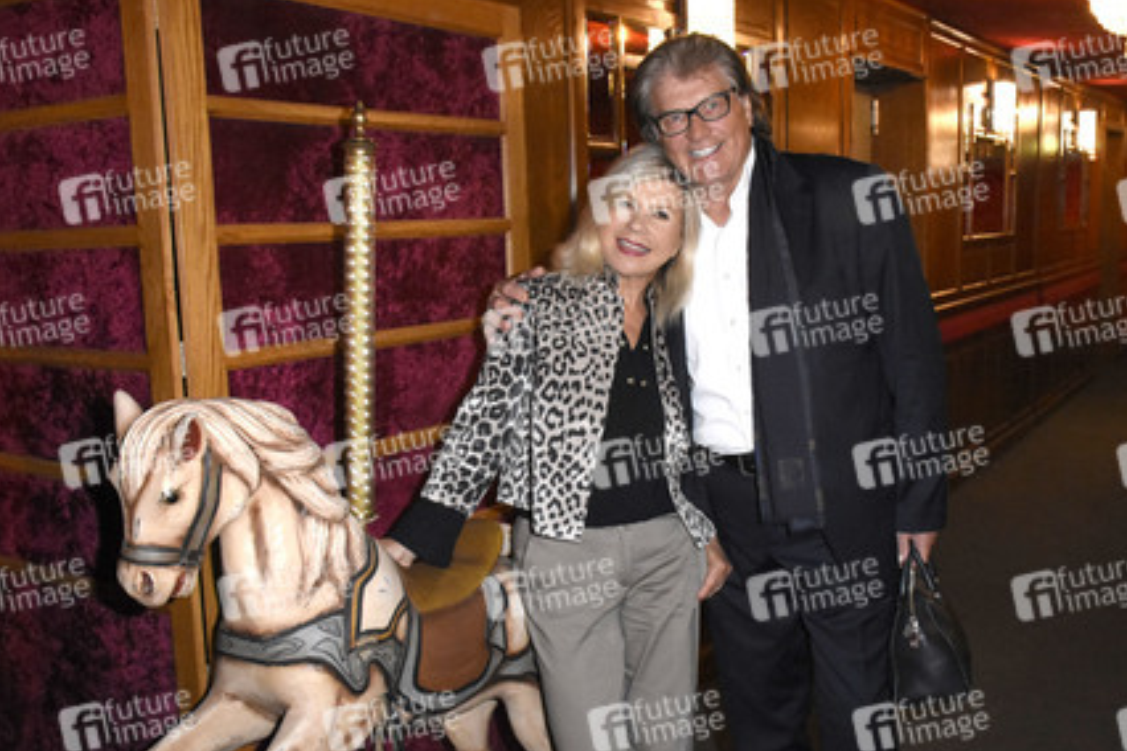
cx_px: 586
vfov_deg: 36.4
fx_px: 1143
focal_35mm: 37
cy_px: 391
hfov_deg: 52.5
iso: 5000
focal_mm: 23
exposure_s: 1/60
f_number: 6.3
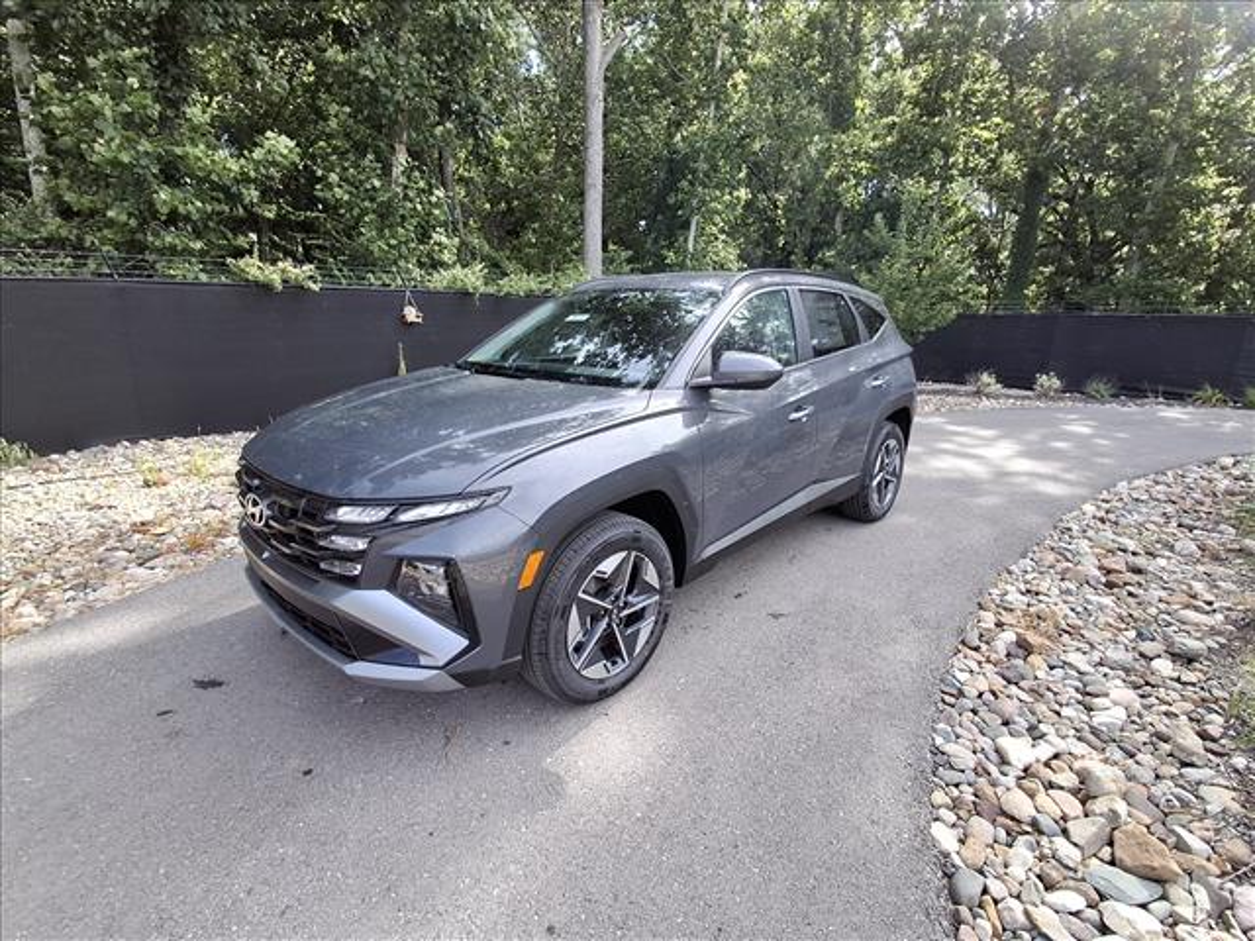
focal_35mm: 16
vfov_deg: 78.1
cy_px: 470
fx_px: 580
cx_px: 628
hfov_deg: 94.5
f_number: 2.2
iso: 40
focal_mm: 1.64
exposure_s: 1/303
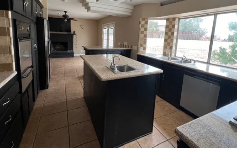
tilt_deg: -7.7
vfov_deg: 66.6
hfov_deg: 94.4
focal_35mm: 17
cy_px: 53
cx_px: 122
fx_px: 110
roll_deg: -3.2
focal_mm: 1.57
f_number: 1.8
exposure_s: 1/99
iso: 125
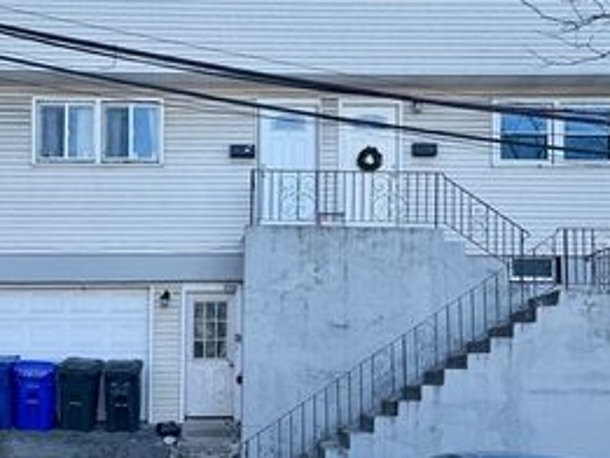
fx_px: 811
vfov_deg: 30.1
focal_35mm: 46
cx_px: 318
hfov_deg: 41.2
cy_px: 41
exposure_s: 1/1855
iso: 100
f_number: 1.78
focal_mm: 6.76
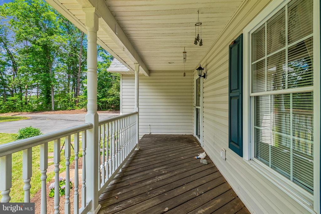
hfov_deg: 100.4
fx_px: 134
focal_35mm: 15
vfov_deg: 77.3
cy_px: 107
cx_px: 160
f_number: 8
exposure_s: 1/320
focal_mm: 10
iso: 400
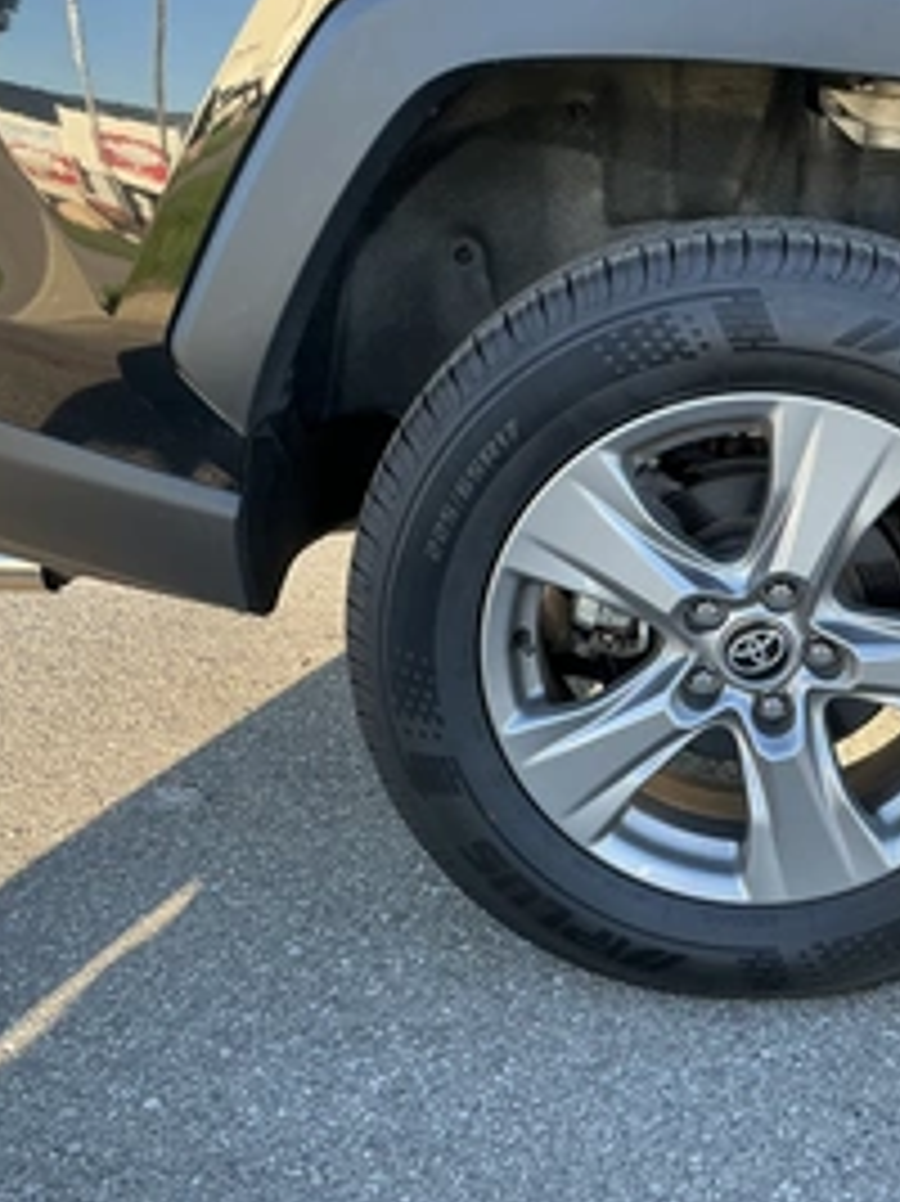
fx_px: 1457
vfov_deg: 44.8
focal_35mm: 42
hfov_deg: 33.2
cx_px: 734
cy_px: 563
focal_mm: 3
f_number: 1.8
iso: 32
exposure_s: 1/122
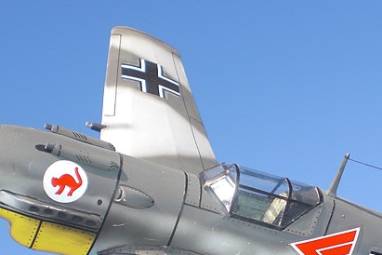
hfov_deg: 25.9
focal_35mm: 77
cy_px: 213
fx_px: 817
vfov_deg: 17.5
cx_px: 296
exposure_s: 1/500
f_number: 3.1
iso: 64
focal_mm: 6.3
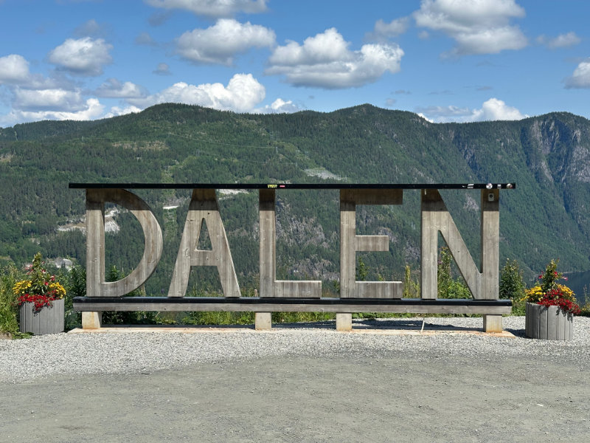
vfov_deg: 30.3
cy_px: 222
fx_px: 818
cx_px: 295
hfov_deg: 39.7
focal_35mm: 48
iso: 64
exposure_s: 1/4367
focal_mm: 6.9
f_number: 1.8
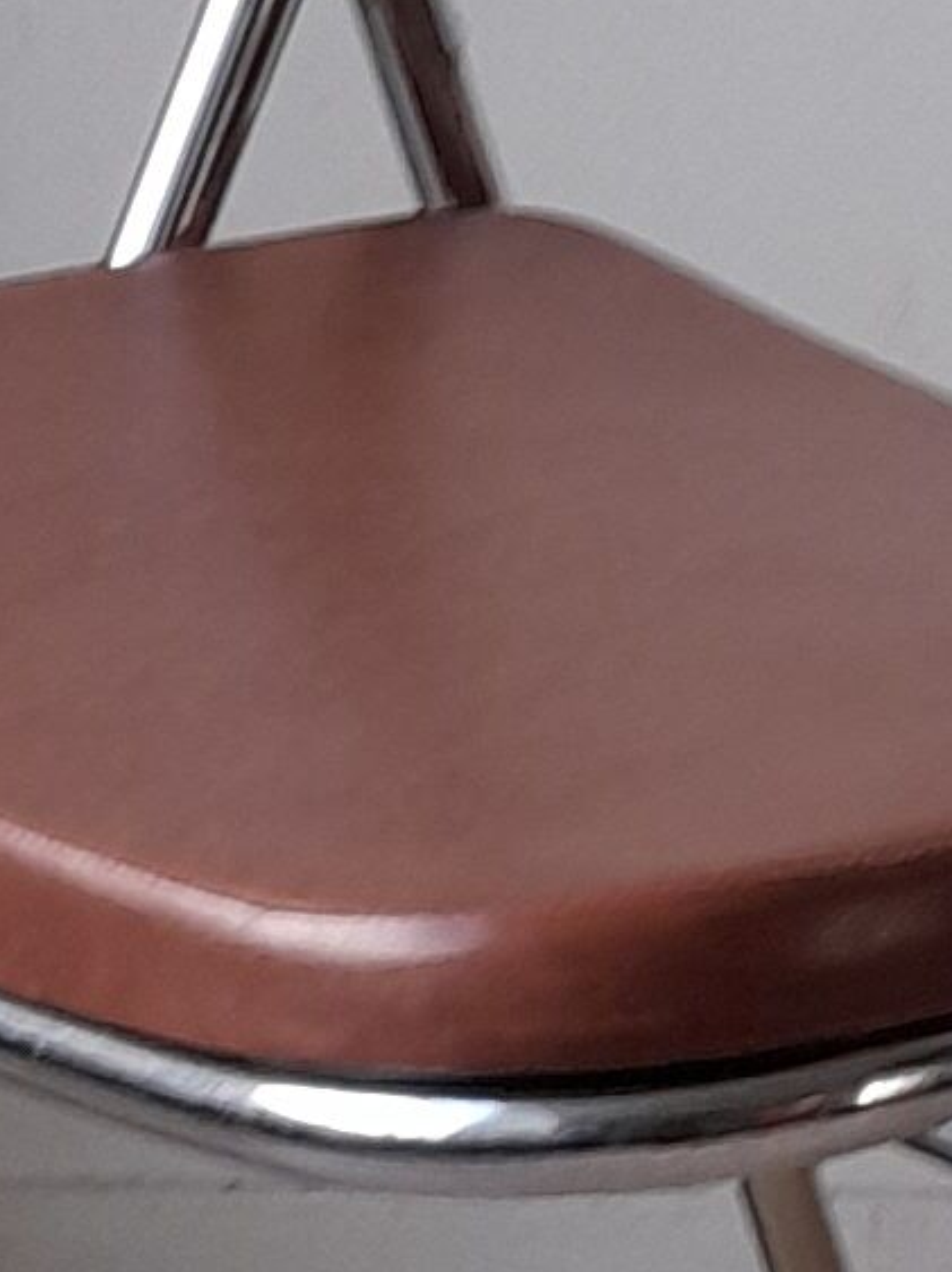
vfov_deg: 11.0
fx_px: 6532
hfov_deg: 8.3
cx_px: 371
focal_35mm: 178
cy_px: 9
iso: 100
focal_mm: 4.6
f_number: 2
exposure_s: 1/50
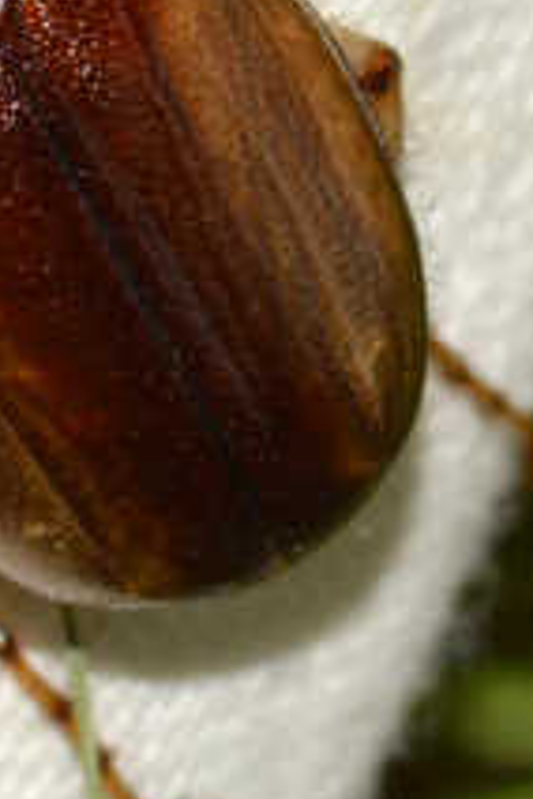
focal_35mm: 451
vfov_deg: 4.6
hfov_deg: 3.0
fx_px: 10015
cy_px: -49
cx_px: -83
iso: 100
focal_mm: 100
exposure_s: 1/200
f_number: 18
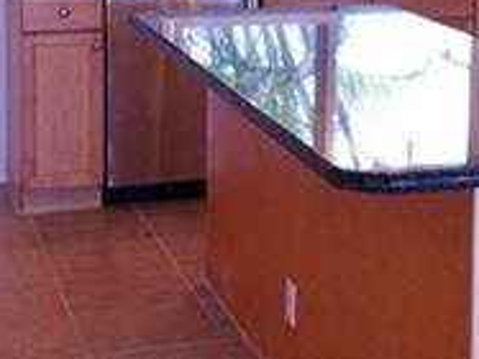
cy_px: -33
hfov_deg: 16.0
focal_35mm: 120
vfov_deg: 12.1
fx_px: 1659
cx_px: 525
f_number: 2.8
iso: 80
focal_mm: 3.85
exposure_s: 1/40
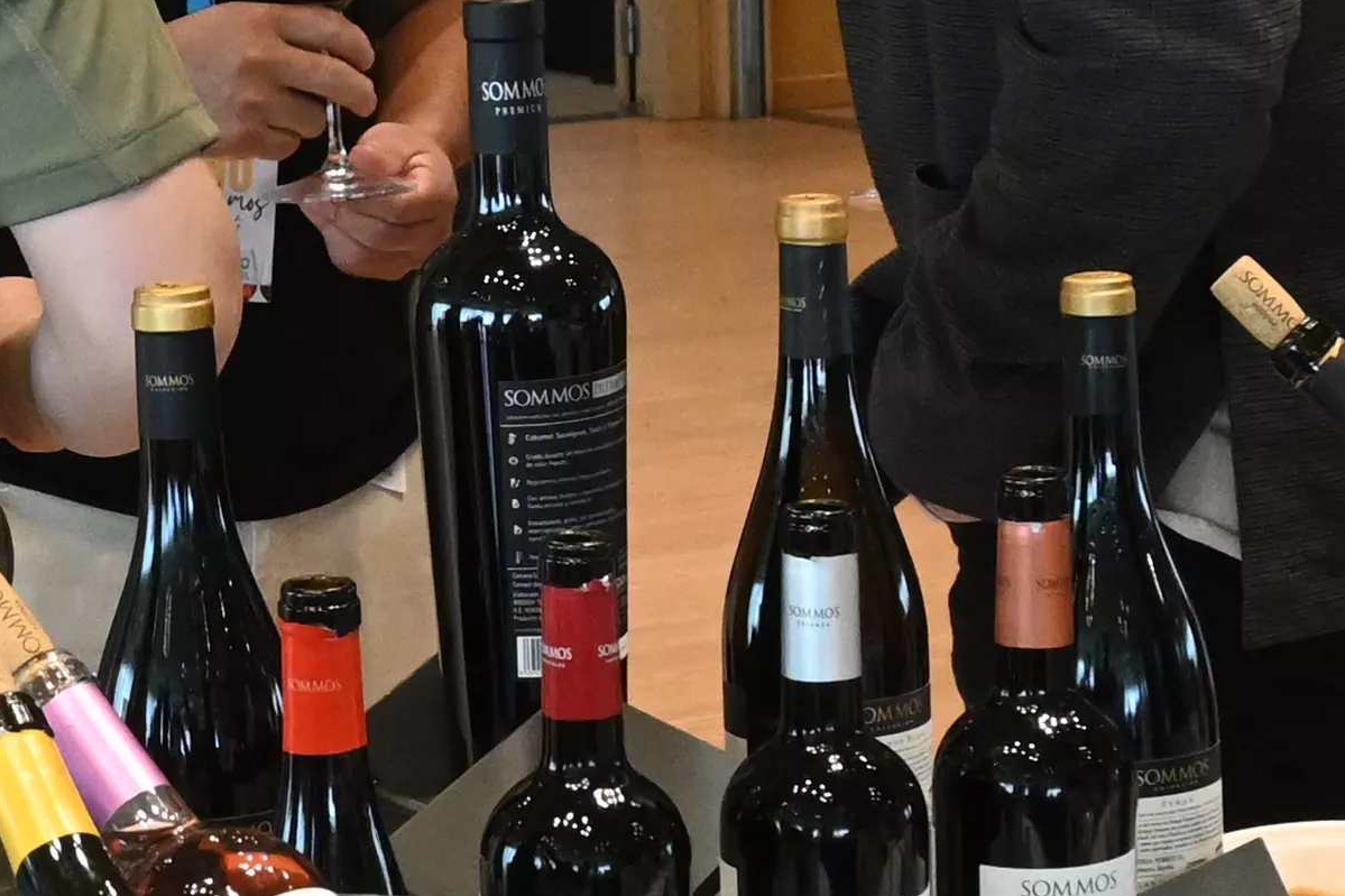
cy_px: 445
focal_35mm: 146
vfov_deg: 9.4
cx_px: 429
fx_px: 5466
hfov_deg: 14.0
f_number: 6.3
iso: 3200
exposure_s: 1/160
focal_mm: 21
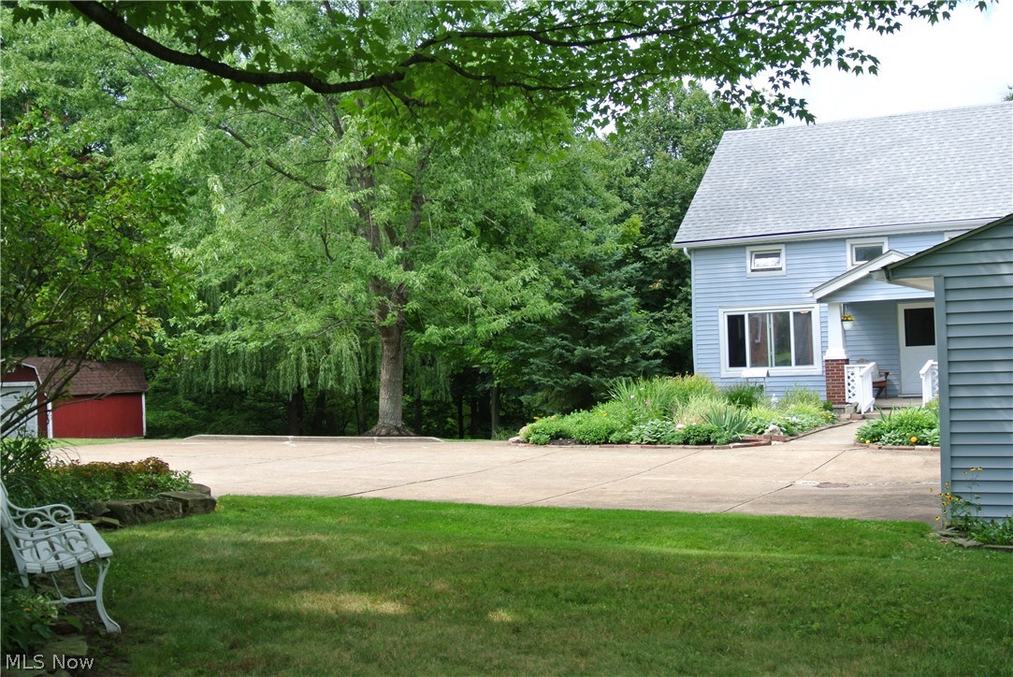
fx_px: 1239
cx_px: 506
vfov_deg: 30.6
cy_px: 338
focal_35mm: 44
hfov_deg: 44.5
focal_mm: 16.3
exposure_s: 1/200
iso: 100
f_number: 4.2
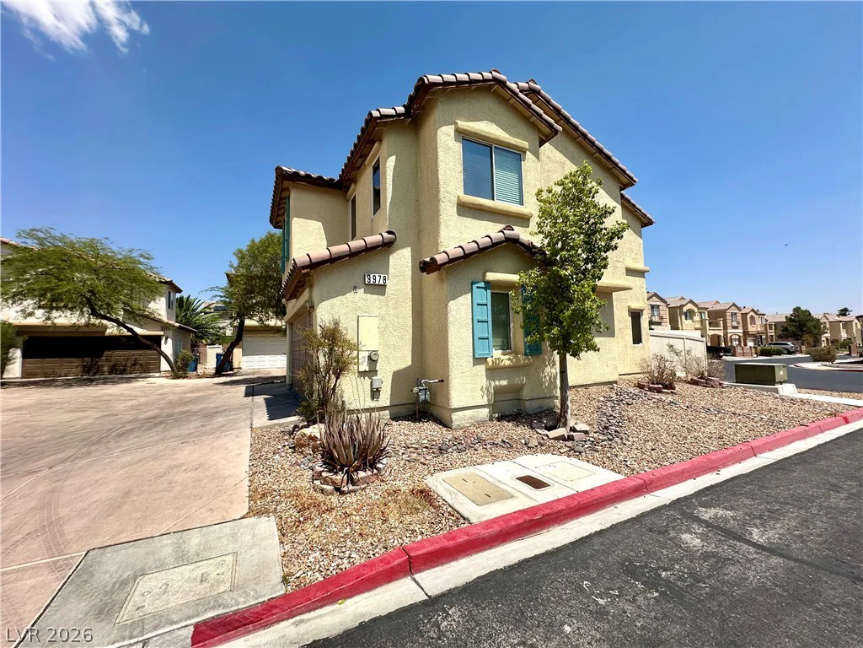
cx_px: 432
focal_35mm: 14
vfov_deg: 85.7
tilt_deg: +4.3
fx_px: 349
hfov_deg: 102.1
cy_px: 324
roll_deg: +1.2
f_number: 2.2
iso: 50
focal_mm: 2.22
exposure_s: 1/3300
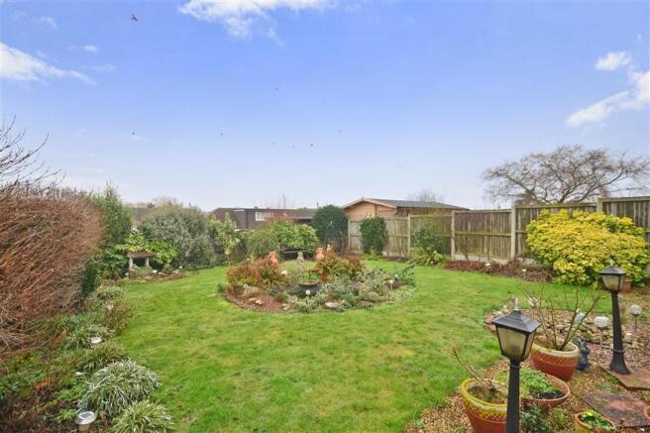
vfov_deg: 77.3
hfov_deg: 100.4
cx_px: 325
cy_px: 216
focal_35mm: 15
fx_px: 271
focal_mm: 10
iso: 400
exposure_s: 1/200
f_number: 5.6
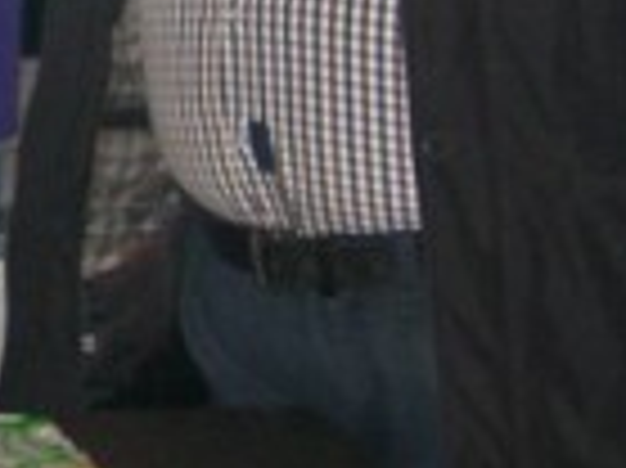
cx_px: -563
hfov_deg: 7.9
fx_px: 4373
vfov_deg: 6.0
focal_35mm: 242
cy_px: -353
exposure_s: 1/60.1
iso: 154
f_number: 3.2
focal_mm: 10.6
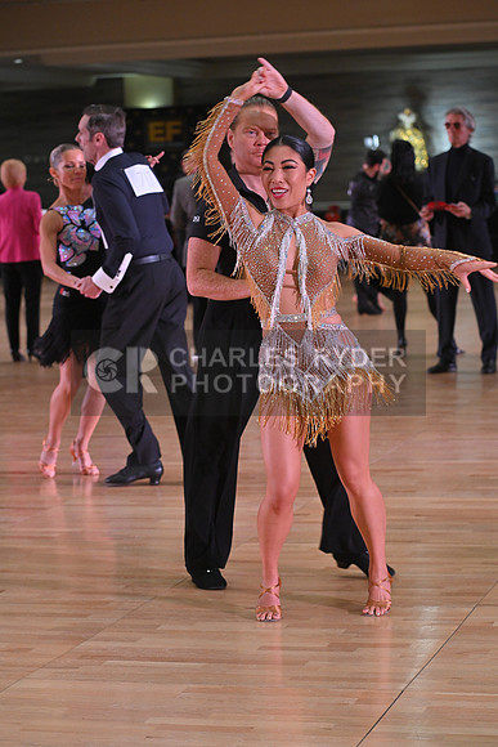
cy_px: 374
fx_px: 2032
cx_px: 249
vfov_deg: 20.8
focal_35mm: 98
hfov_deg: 14.0
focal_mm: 98
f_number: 5
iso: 2000
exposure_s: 1/320
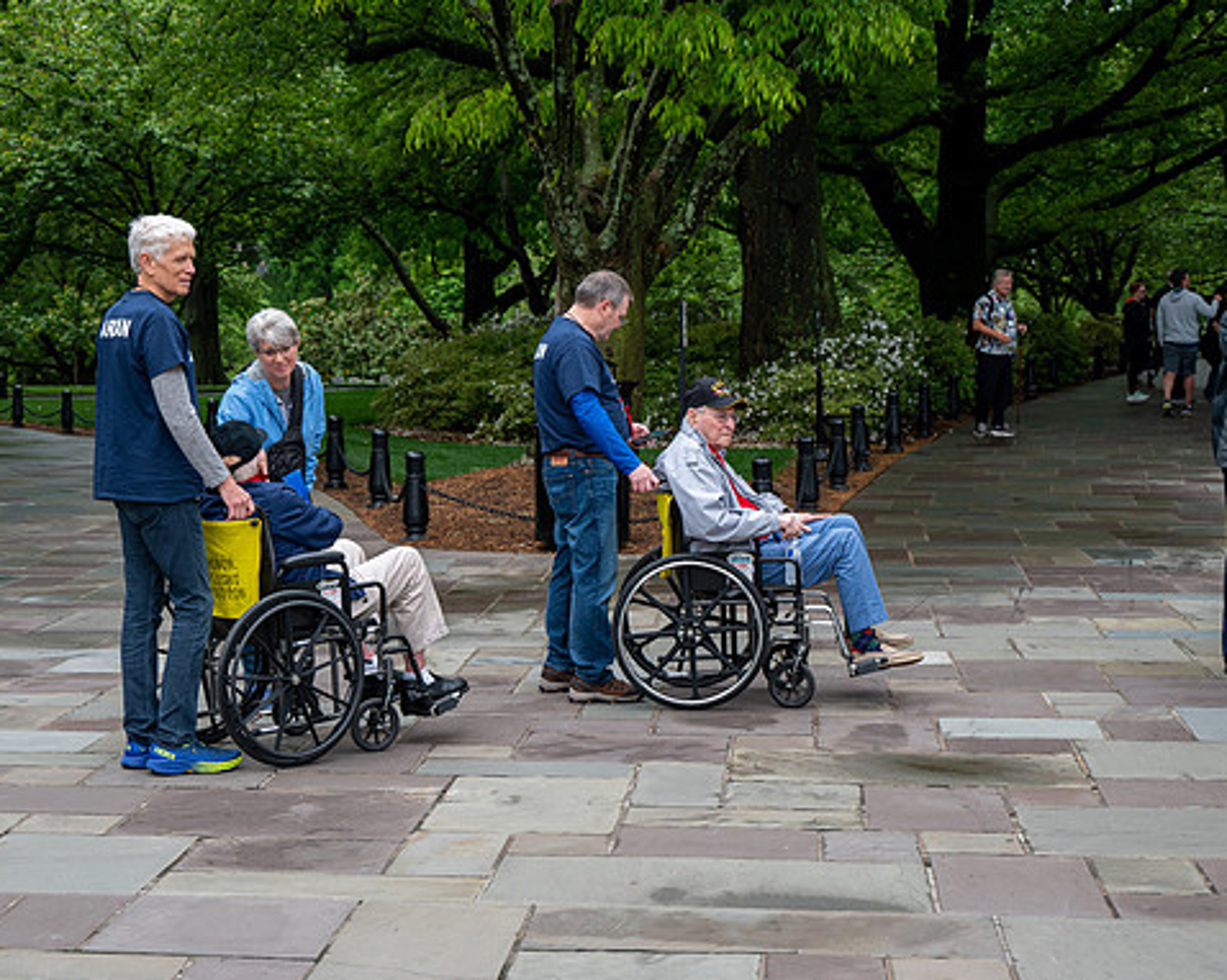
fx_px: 2396
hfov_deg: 28.7
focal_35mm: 66
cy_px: 487
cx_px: 567
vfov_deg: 23.1
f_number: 6.3
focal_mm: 58
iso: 200
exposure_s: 1/100
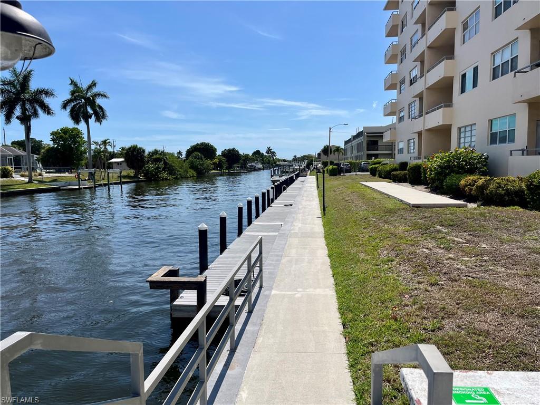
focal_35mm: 26
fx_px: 406
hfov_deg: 67.3
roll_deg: +0.7
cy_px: 202
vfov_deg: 53.1
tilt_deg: -4.7
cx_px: 270
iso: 50
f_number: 1.6
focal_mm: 5.1
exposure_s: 1/7353
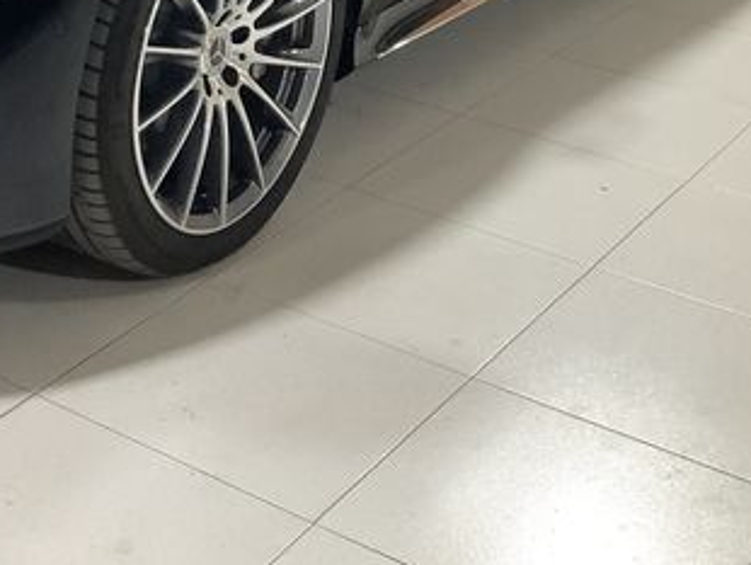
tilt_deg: -13.2
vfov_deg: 17.4
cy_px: -160
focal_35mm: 80
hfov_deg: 23.6
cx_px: 51
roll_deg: -1.1
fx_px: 1737
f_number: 2.4
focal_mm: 3.3
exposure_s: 1/33
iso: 400
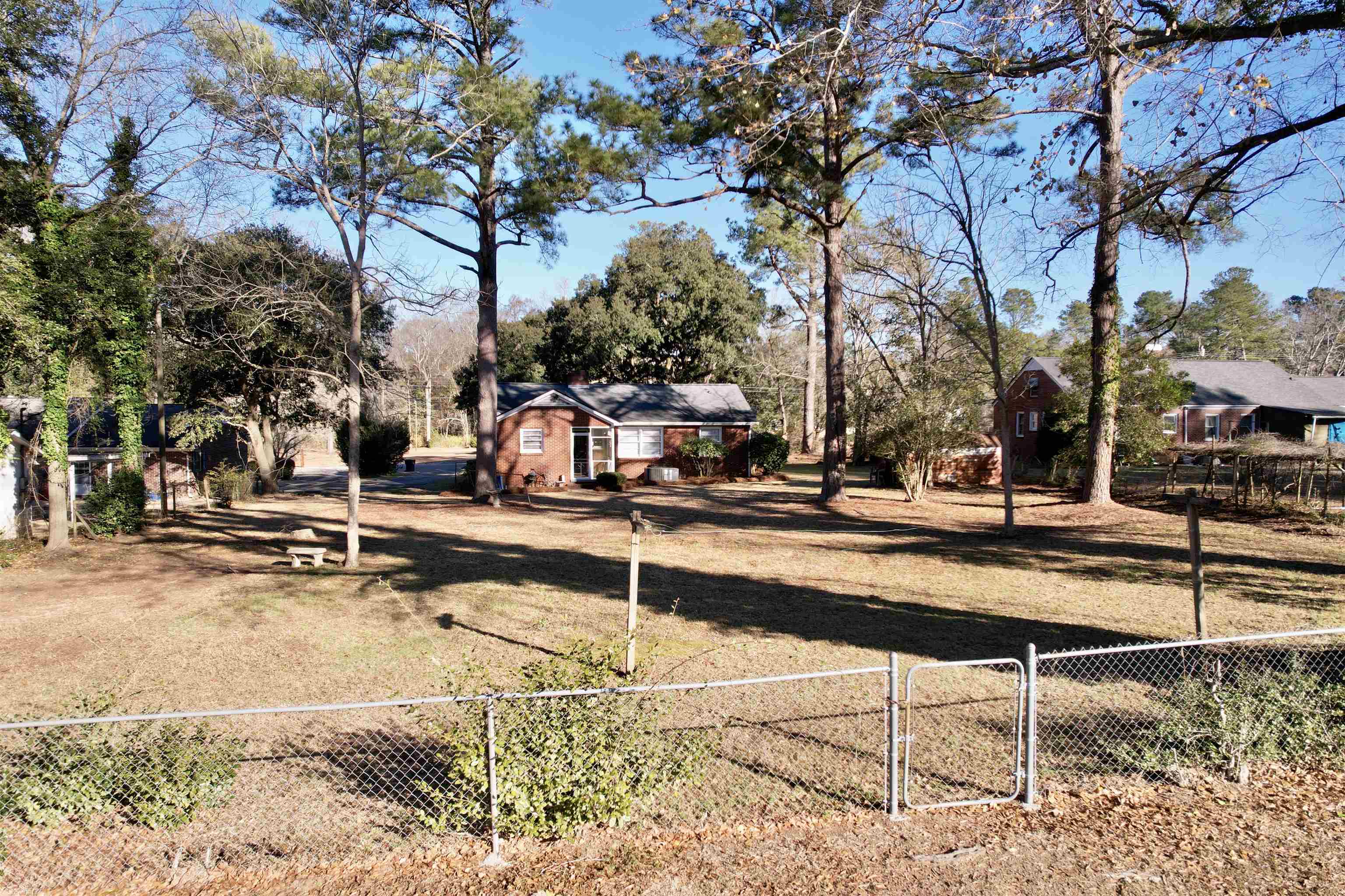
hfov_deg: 78.6
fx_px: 822
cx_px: 672
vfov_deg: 57.2
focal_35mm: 22
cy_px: 448
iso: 140
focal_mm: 8.38
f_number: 2.8
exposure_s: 1/1000
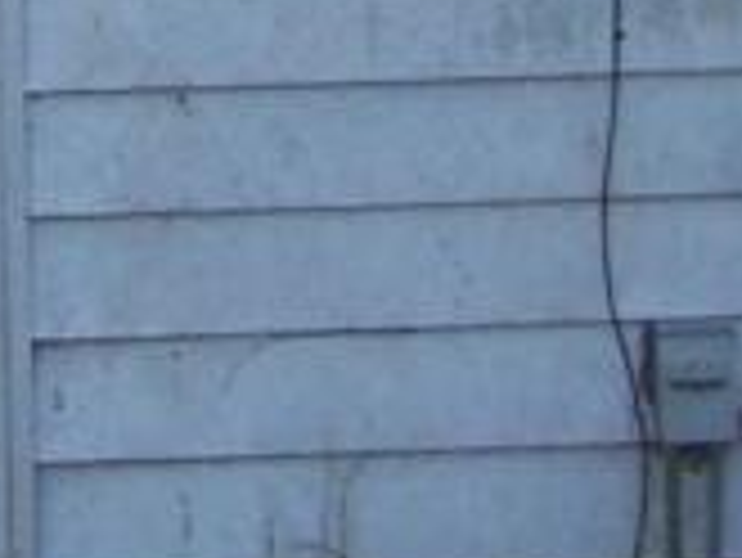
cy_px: -677
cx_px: -304
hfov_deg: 8.3
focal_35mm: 235
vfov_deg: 6.1
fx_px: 5041
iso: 80
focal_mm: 6.3
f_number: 2.8
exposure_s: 1/500
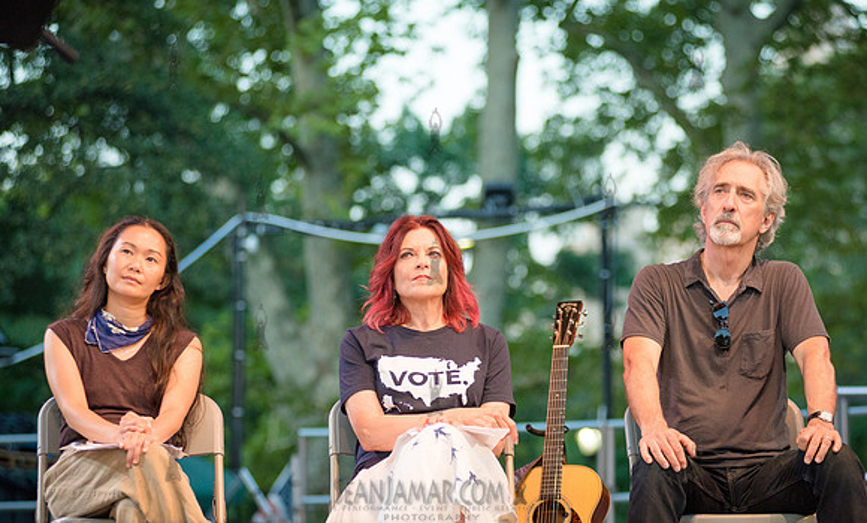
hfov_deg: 16.1
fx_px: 3067
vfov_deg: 9.7
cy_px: 307
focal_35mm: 131
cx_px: 460
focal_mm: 120
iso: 2000
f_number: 3.5
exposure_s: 1/640
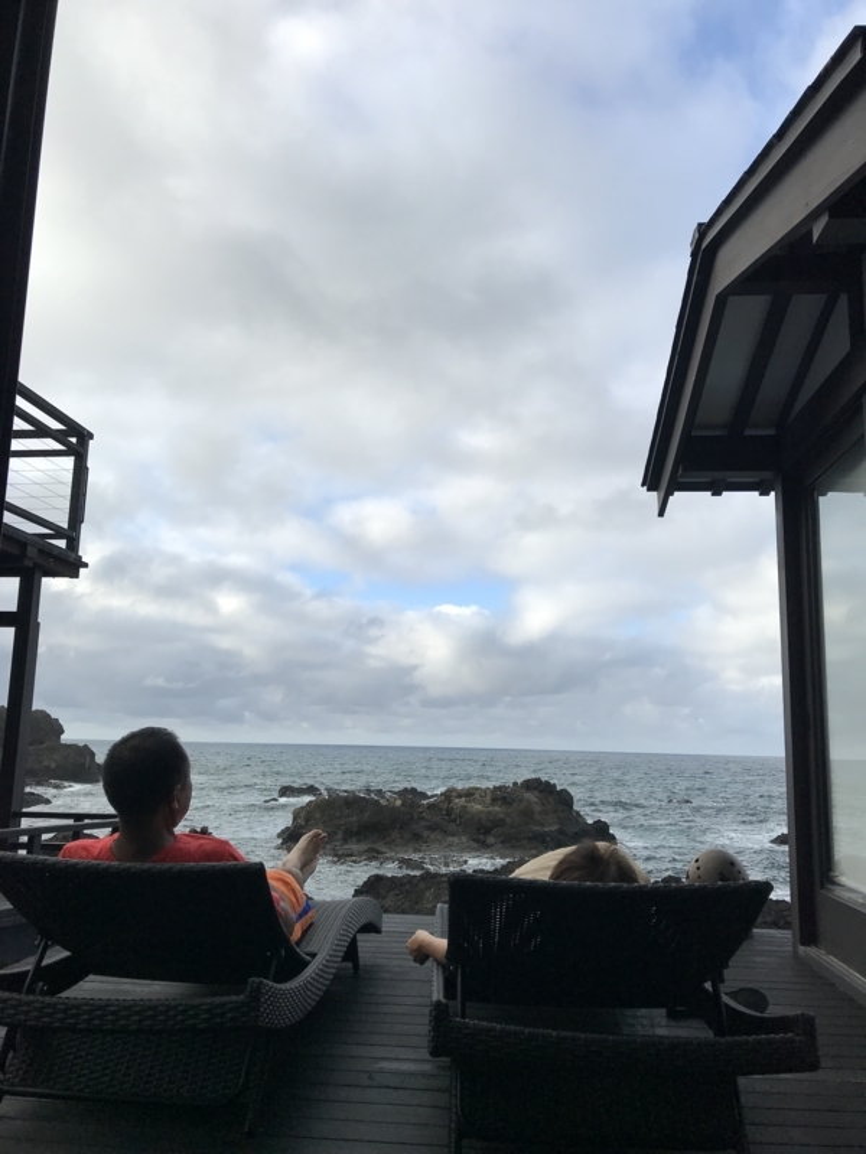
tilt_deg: +11.2
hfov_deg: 49.7
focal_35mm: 28
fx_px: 934
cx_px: 433
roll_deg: -1.4
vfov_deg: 63.4
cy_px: 577
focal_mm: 3.99
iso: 20
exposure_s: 1/1570
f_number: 1.8
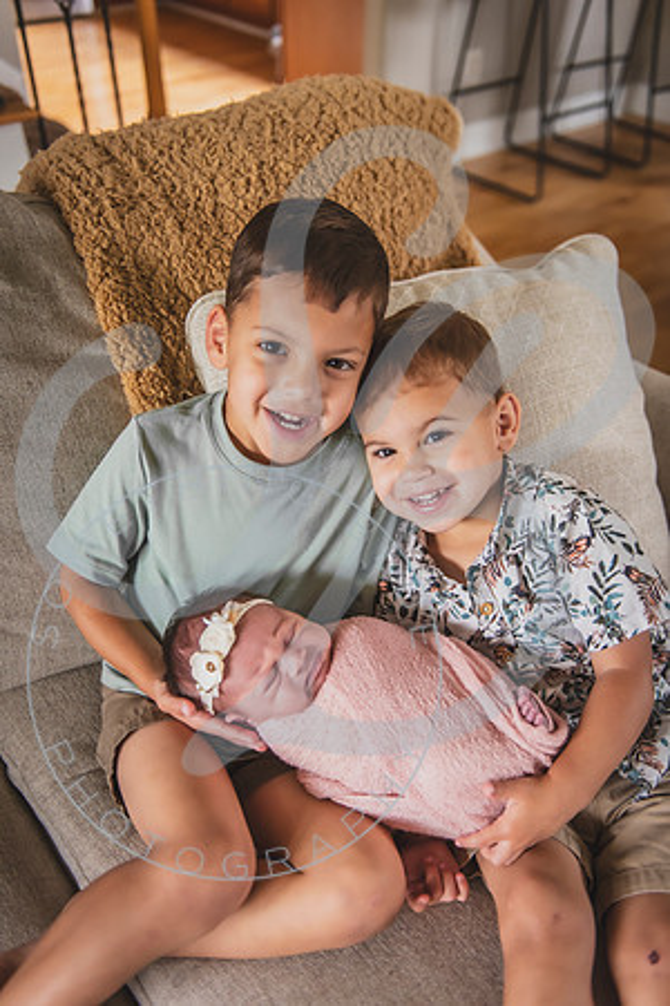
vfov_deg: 58.7
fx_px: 893
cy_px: 503
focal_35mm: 32
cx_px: 335
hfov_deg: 41.1
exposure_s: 1/200
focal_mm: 32
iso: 1600
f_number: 2.8
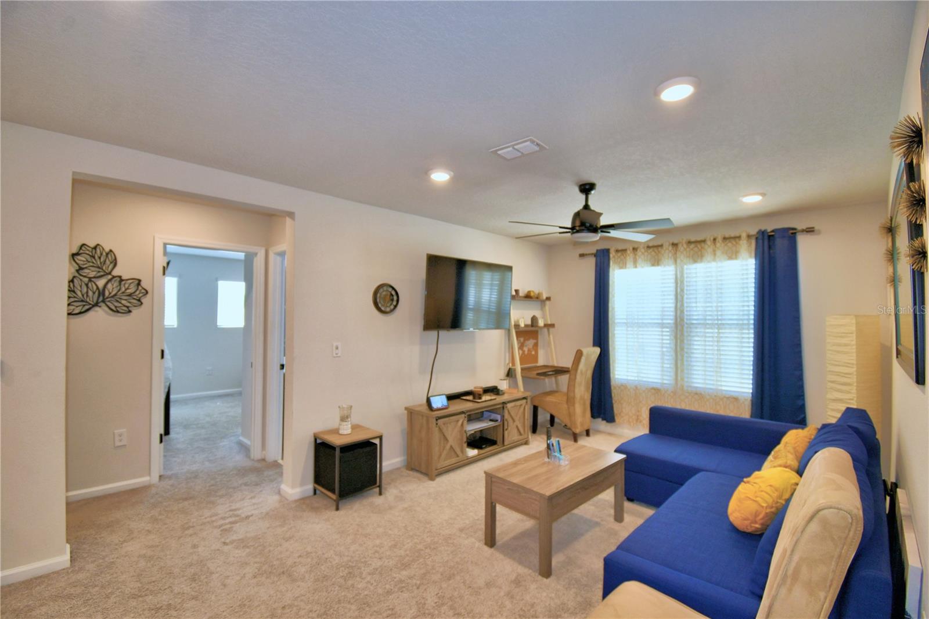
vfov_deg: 77.3
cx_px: 464
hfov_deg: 100.4
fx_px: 387
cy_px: 310
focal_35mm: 15
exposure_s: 1/50
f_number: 4.5
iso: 200
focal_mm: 10
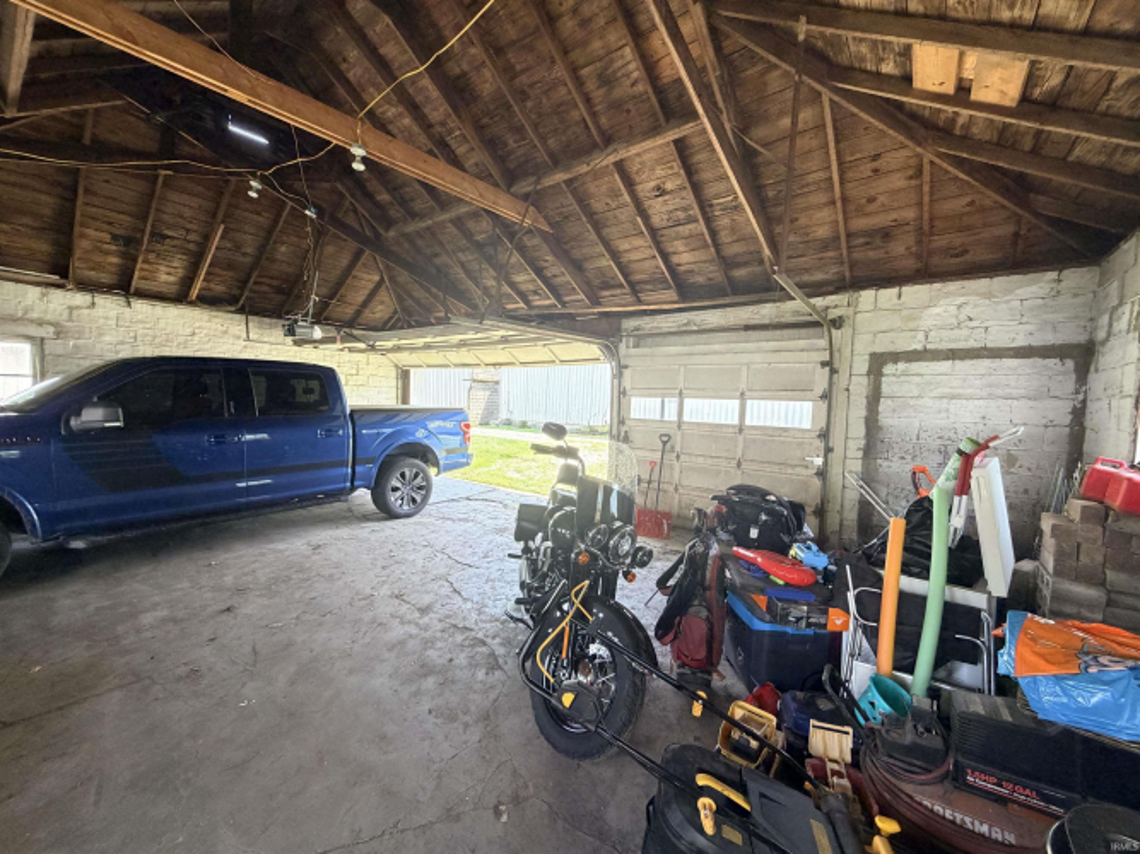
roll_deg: -1.1
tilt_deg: -3.5
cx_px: 570
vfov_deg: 85.7
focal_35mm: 14
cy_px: 427
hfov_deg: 102.1
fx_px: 461
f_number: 2.2
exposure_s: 1/104
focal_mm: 2.22
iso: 320
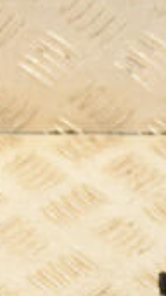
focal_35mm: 193
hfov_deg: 6.1
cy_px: 273
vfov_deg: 11.1
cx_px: 313
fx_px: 1511
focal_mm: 35
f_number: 5.6
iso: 800
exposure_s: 1/200
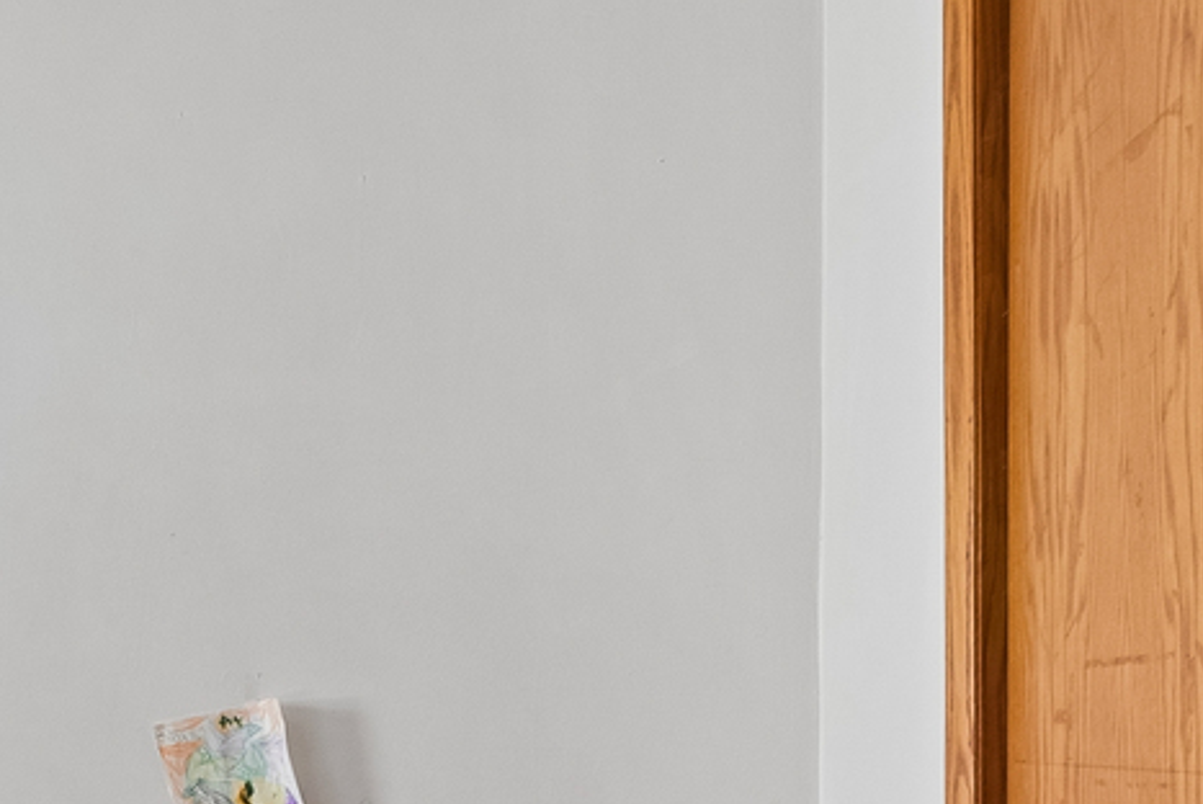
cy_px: 734
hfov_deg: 29.6
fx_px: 1739
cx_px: -410
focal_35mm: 52
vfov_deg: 25.2
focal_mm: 10
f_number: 8
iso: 400
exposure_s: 1/20
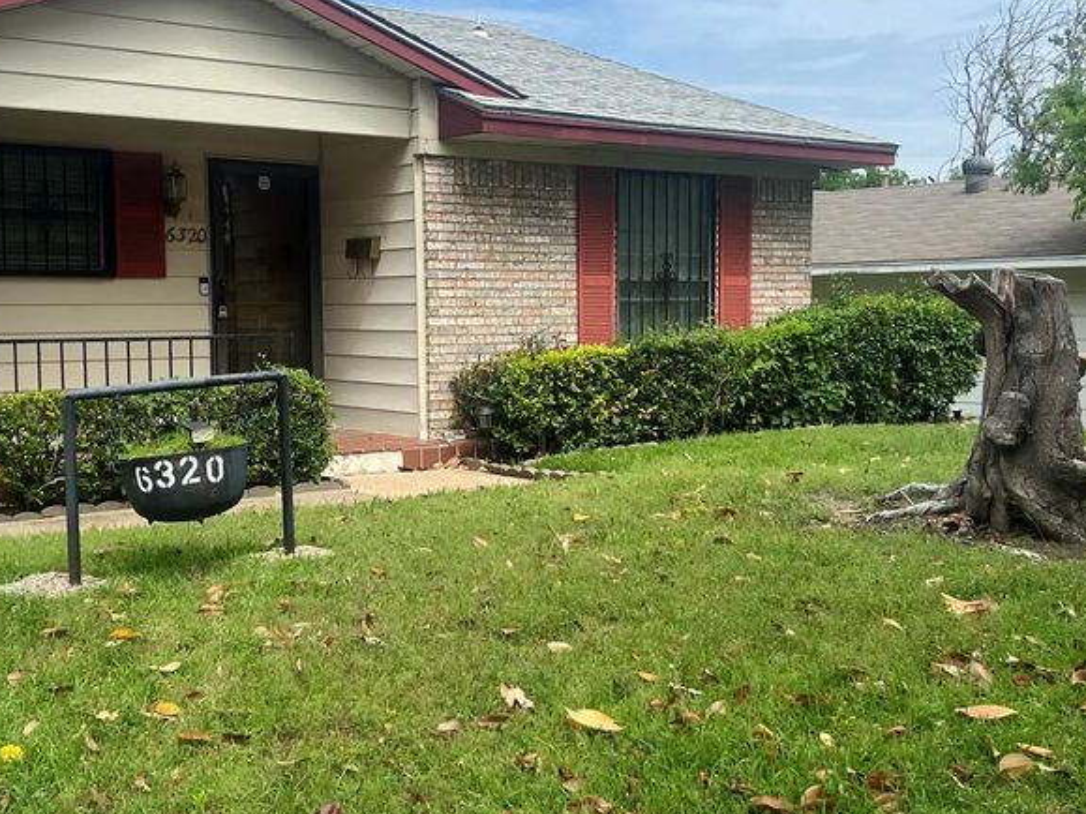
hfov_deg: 41.2
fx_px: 1443
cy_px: 405
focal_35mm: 46
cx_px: 542
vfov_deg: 31.5
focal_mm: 5.7
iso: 50
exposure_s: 1/3165
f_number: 1.5
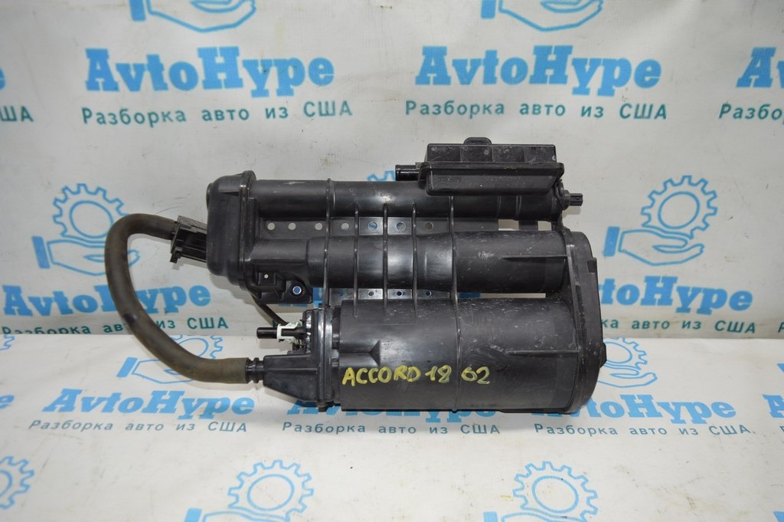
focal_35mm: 27
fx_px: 588
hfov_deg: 67.4
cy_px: 261
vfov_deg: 47.9
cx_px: 392
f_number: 4
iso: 400
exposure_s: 1/80
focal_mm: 18
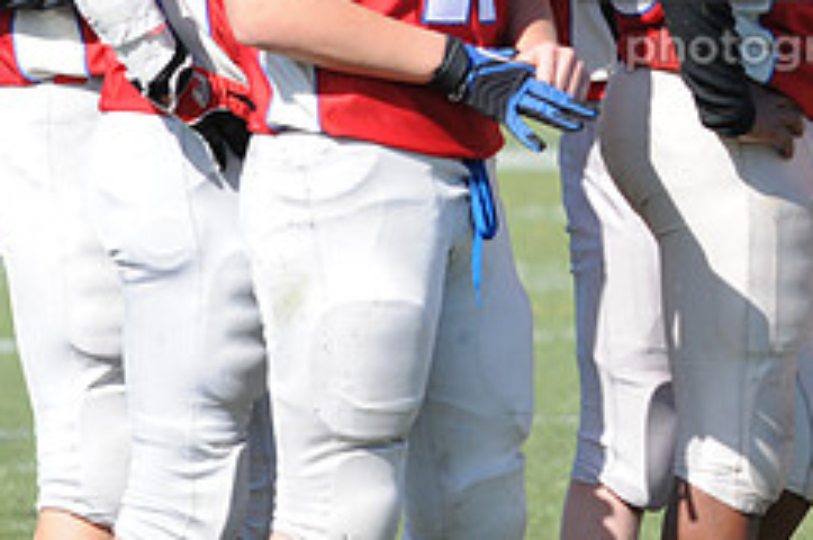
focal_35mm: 1085
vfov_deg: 1.3
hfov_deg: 1.9
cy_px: -76
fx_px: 24470
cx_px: 968
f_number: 6.3
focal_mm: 300
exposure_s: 1/500
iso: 200
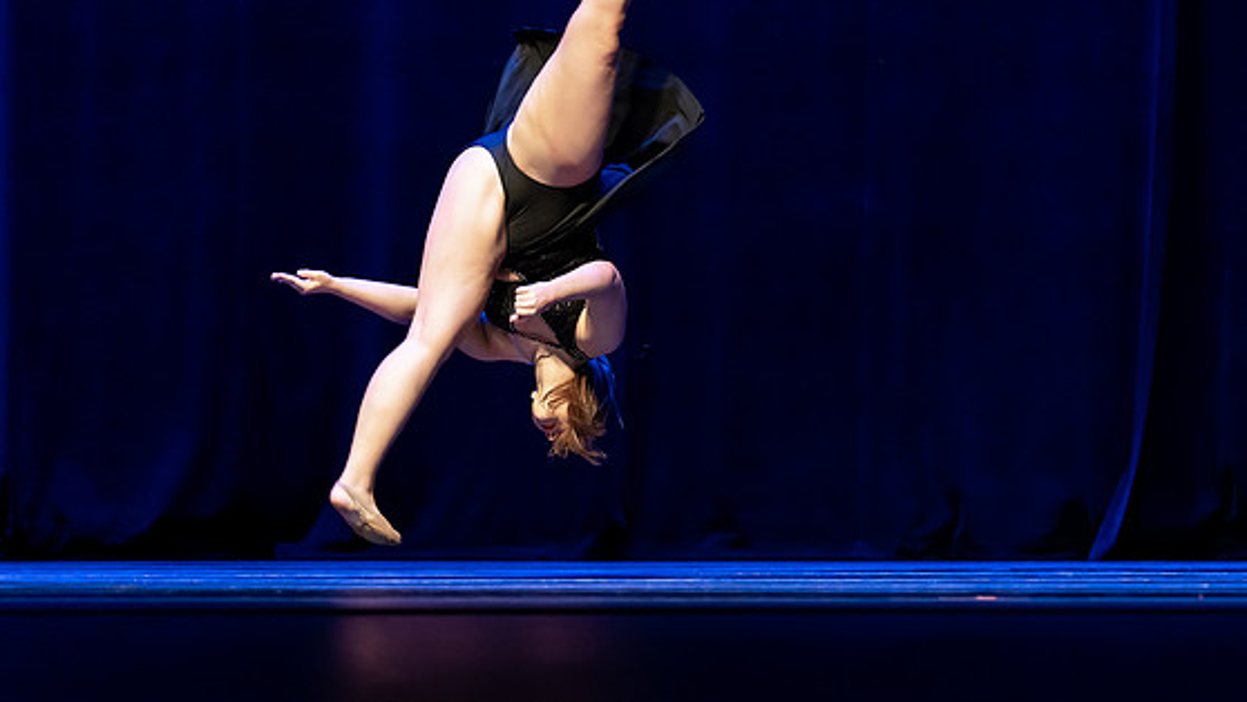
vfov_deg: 8.2
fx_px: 4894
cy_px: 282
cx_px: 719
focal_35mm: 148
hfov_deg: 14.5
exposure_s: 1/640
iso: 4000
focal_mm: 103
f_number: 2.8
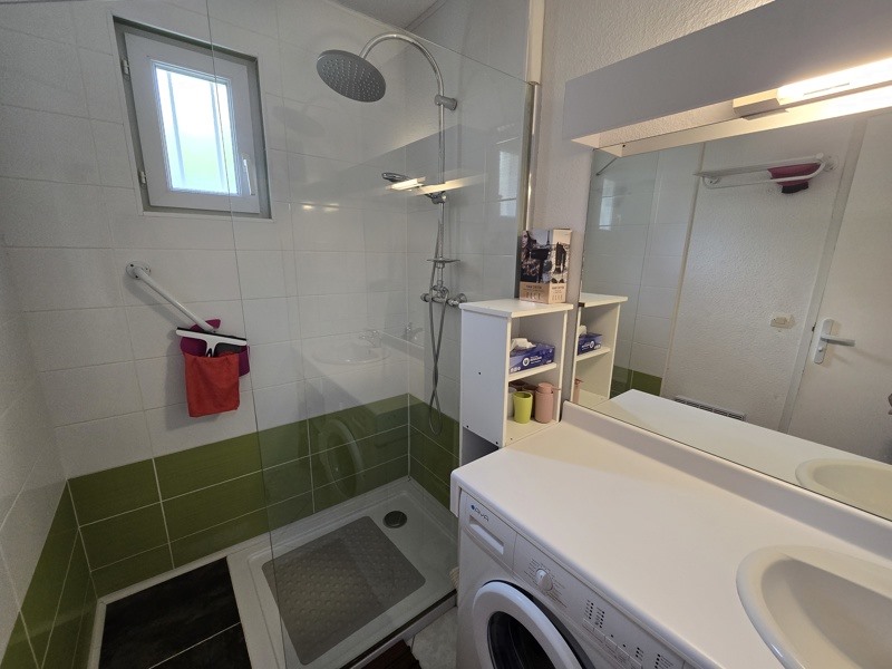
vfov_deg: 89.9
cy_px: 334
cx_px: 446
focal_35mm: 13
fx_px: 335
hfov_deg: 106.2
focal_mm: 2.2
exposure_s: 1/60
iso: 200
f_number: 2.2
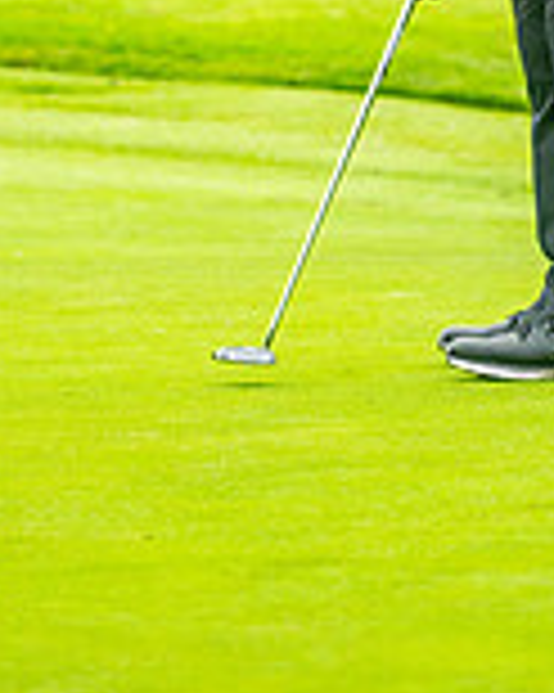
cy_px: -306
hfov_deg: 1.9
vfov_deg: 2.4
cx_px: 338
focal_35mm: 822
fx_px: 16864
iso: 800
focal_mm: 300
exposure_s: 1/1000
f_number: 4
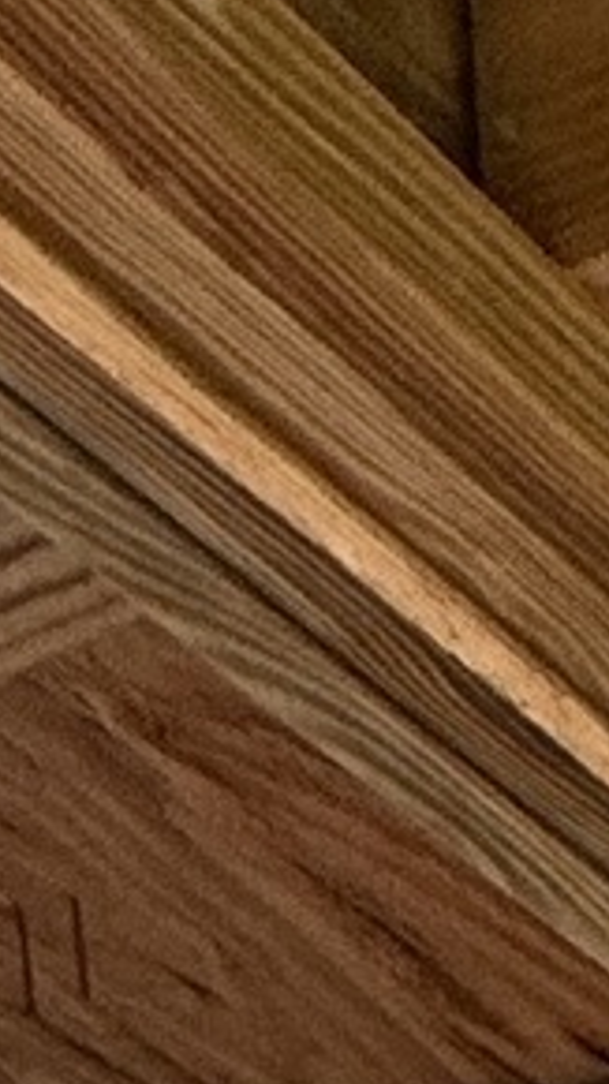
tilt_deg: -9.2
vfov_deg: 8.4
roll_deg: +0.5
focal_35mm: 121
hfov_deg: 7.4
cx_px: 2406
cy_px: 4246
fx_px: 3476
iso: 50
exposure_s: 1/238
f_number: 2.2
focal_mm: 2.22
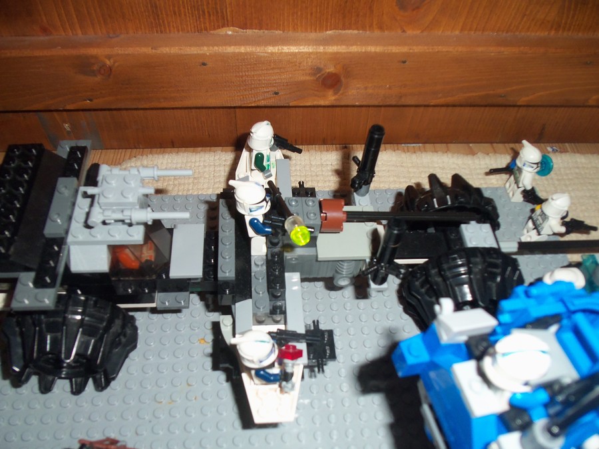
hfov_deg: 61.7
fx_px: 502
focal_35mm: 29
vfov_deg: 48.2
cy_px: 224
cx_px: 300
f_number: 3.4
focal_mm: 5.2
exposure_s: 1/30
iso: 100
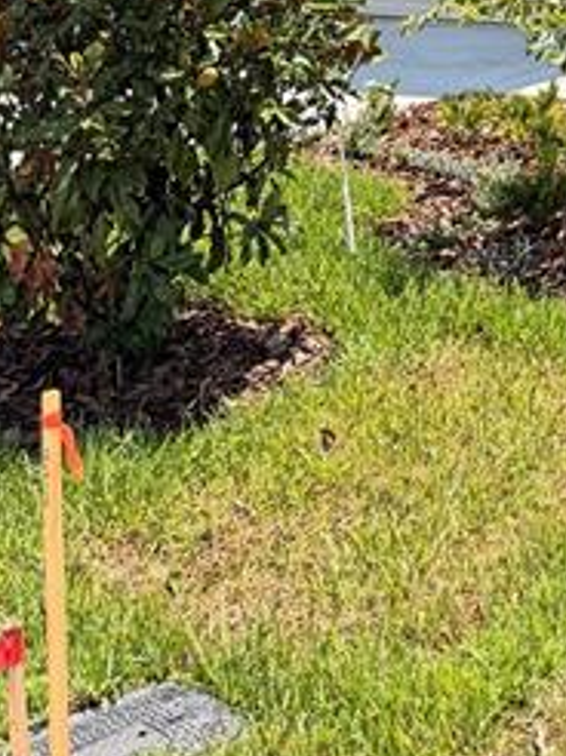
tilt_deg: +7.6
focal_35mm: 75
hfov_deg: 18.1
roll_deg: -0.3
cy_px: -390
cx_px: 772
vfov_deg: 21.6
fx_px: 1638
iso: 100
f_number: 1.78
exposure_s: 1/2445
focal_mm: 6.76
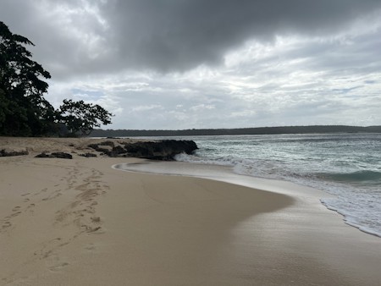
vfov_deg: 53.1
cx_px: 190
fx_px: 286
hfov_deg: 67.3
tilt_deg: -1.2
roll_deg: +1.5
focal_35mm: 26
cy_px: 143
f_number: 1.5
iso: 50
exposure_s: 1/9434
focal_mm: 5.7
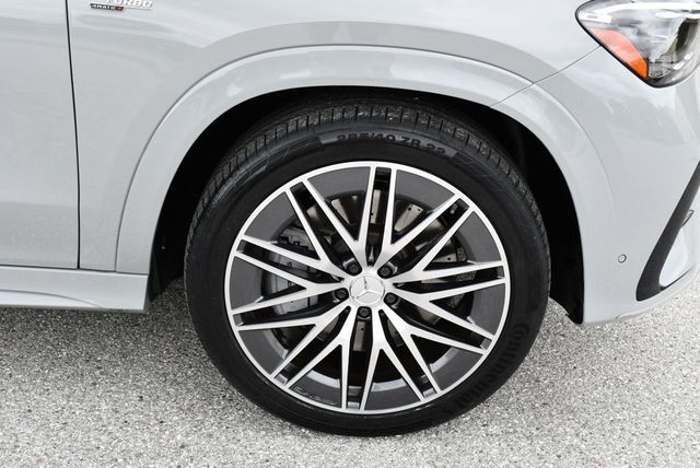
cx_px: 350
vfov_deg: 28.1
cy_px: 234
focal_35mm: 48
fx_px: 934
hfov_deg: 41.1
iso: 200
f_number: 6.3
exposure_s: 1/250
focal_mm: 24
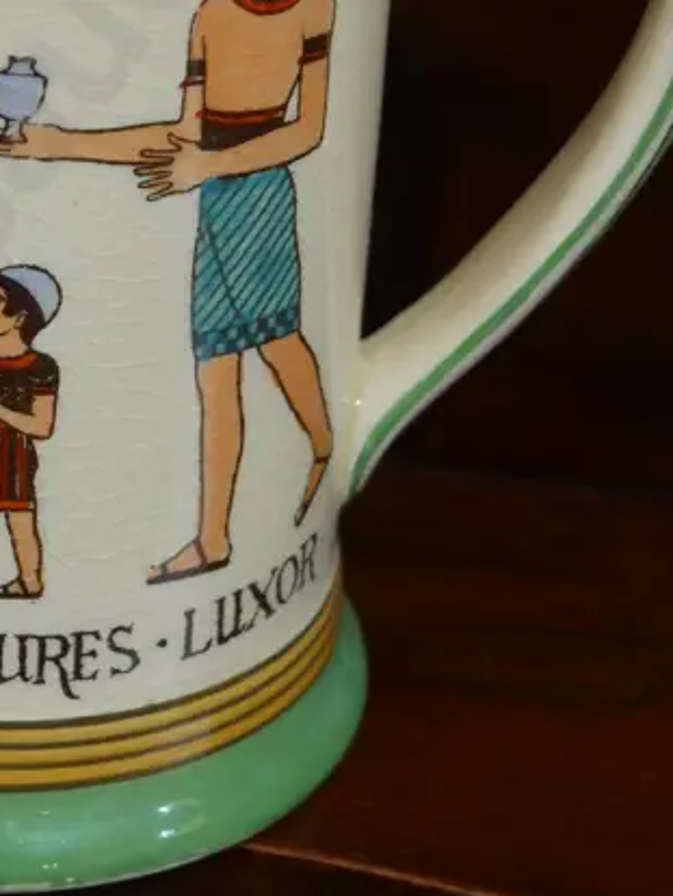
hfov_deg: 14.1
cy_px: 32
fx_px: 2693
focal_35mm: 104
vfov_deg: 18.5
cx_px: 98
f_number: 4.6
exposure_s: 1/60
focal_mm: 21
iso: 500
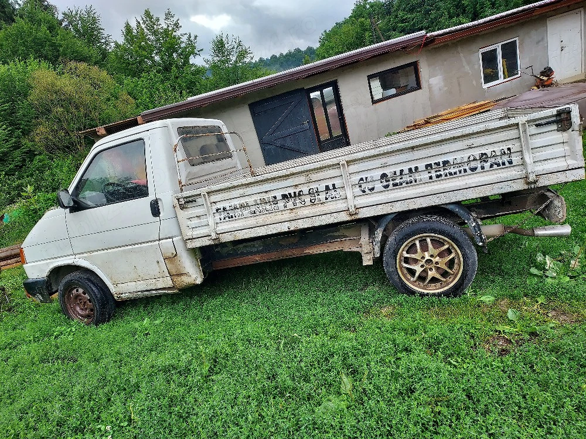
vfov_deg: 56.8
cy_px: 220
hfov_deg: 71.6
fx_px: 406
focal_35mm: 24
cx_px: 293
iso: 40
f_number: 1.8
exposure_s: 1/286
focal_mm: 4.6
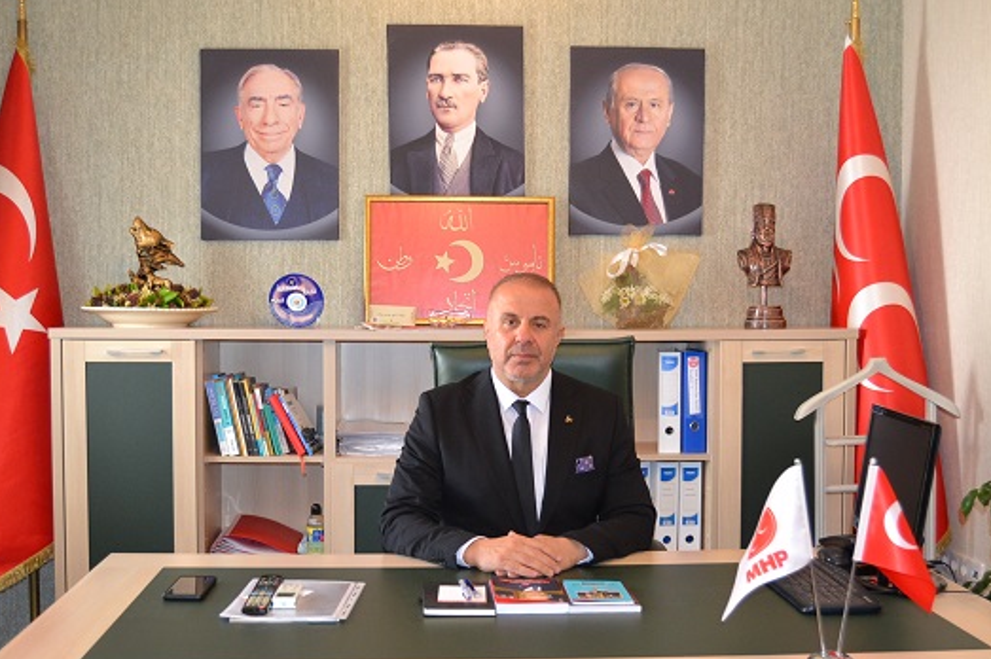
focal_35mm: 45
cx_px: 483
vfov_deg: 29.8
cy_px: 362
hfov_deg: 43.6
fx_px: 1238
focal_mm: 26
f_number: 4
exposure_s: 1/60
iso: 1100
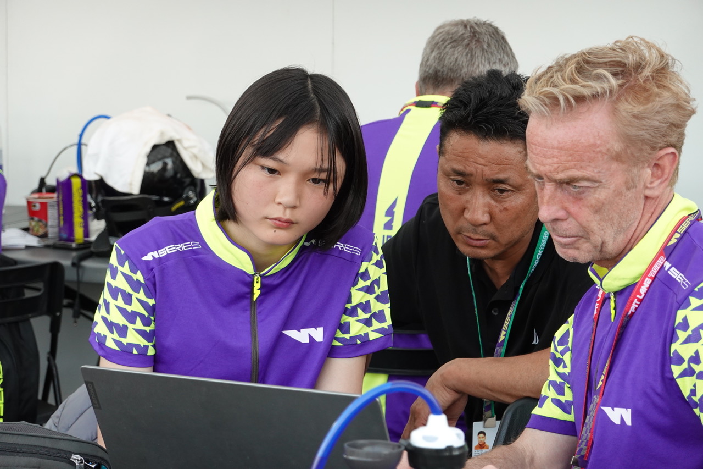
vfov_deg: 13.2
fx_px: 2030
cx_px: 352
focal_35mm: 104
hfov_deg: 19.6
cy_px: 234
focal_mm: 38.13
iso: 320
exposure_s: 1/125
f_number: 4
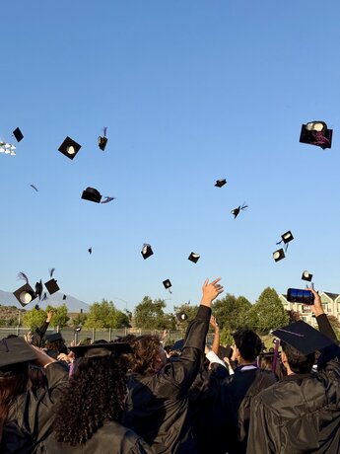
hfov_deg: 30.3
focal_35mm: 48
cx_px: 170
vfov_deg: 39.7
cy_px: 227
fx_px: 629
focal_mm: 6.76
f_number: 1.78
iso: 80
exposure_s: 1/3226
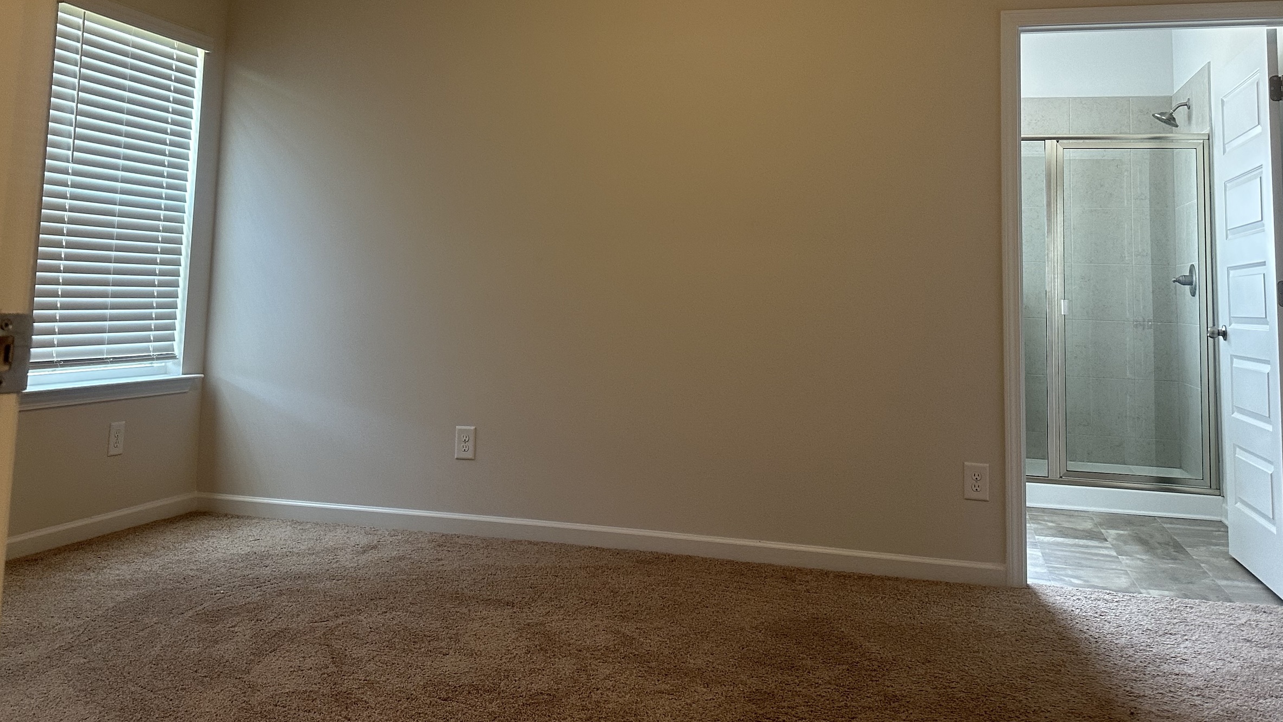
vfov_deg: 33.6
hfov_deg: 58.0
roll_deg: -2.5
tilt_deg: +6.8
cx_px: 608
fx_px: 1157
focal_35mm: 34
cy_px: 144
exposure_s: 1/120
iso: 250
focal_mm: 6.86
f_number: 1.78
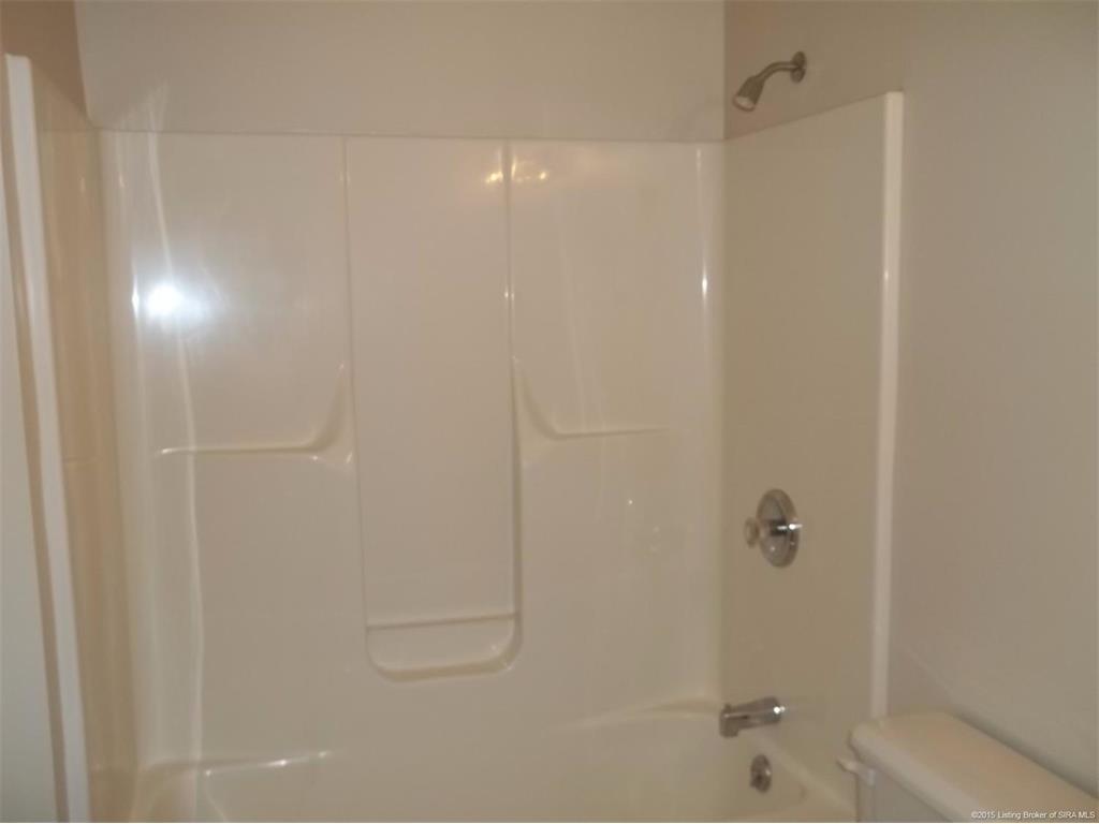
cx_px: 550
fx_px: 1048
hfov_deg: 55.4
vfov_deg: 42.9
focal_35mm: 33
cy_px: 412
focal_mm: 5.9
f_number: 3.3
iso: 64
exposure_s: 1/30
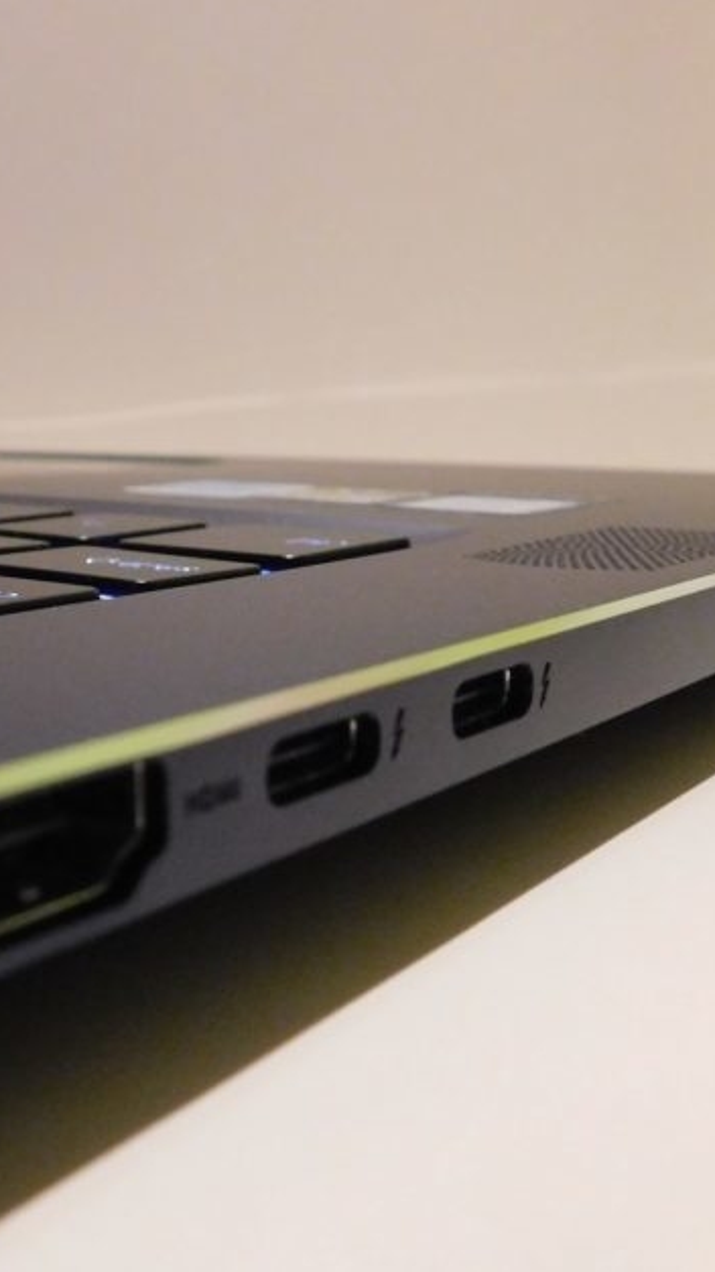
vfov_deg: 49.1
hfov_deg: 28.7
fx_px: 1382
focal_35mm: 41
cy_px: 762
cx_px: 205
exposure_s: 1/8
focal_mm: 4
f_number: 3
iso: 640
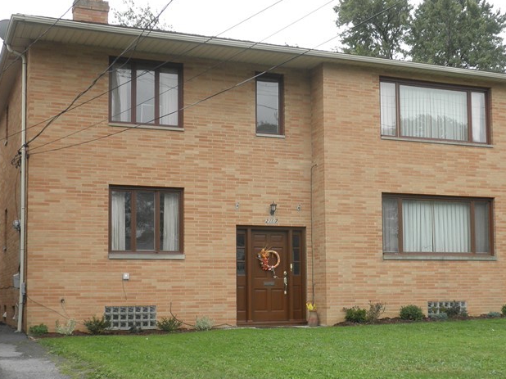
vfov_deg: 25.2
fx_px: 847
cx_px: 304
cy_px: 233
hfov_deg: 33.1
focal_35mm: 58
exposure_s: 1/125
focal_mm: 6.1
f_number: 3.2
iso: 64
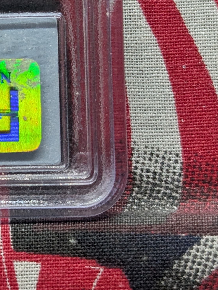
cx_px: -68
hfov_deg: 10.7
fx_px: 1139
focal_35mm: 136
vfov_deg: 14.2
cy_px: -23
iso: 47
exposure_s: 1/108
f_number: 1.68
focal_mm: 6.9
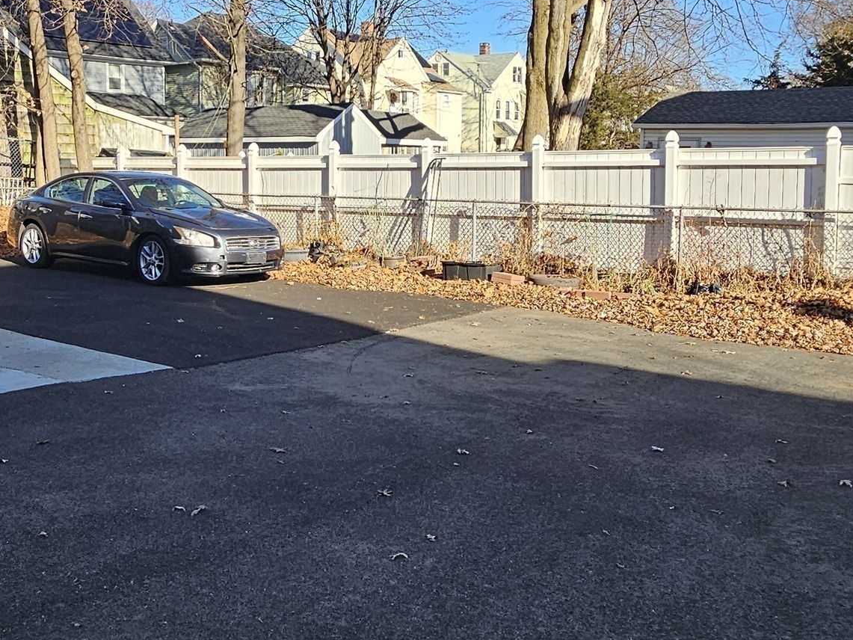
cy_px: 252
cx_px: 371
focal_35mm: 35
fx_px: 863
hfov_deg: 52.5
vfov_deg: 40.5
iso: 50
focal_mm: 2.2
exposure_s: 1/1053
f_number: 2.2
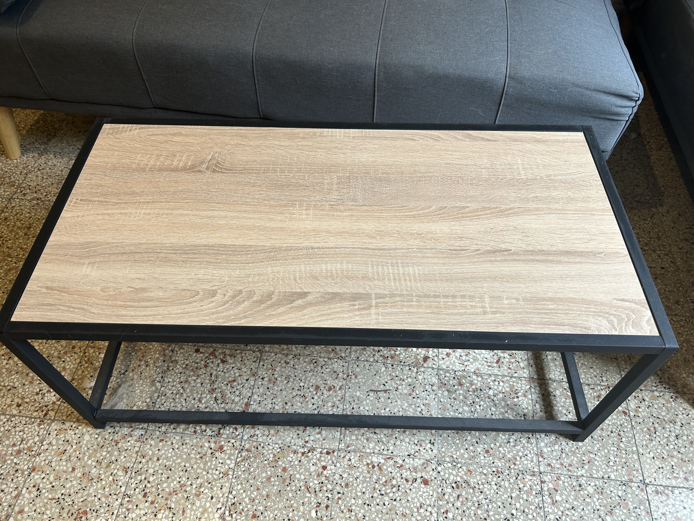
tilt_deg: -52.9
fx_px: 521
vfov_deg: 53.1
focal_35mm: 26
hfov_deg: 67.3
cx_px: 347
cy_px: 260
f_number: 1.5
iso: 80
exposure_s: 1/50
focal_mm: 5.7
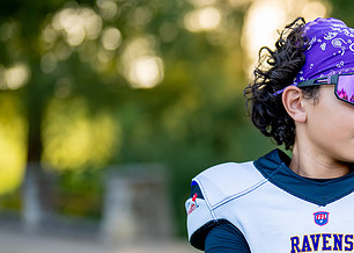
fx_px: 1296
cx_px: 360
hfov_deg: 15.3
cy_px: 207
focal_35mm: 129
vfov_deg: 11.1
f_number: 1.2
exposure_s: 1/1000
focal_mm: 50
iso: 100
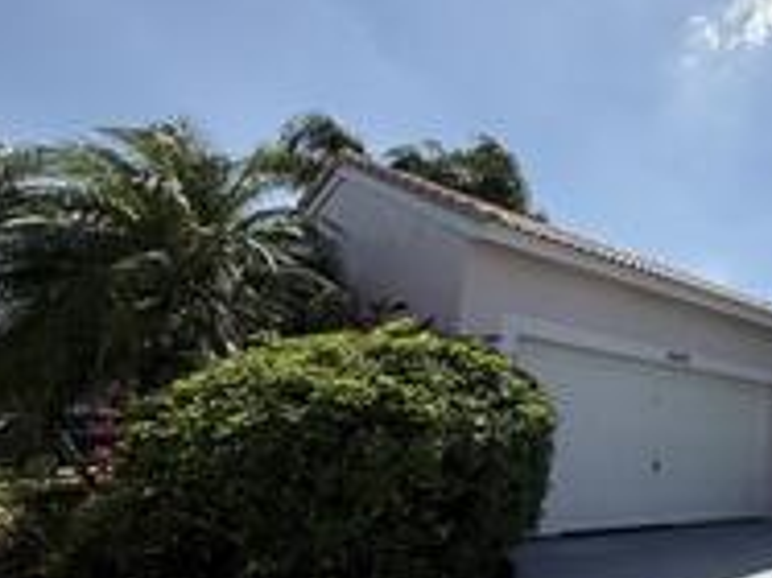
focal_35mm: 30
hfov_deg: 50.7
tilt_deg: +12.5
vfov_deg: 46.6
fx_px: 669
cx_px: 739
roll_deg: -3.1
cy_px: 339
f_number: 2.2
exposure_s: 1/2976
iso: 50
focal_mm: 2.22
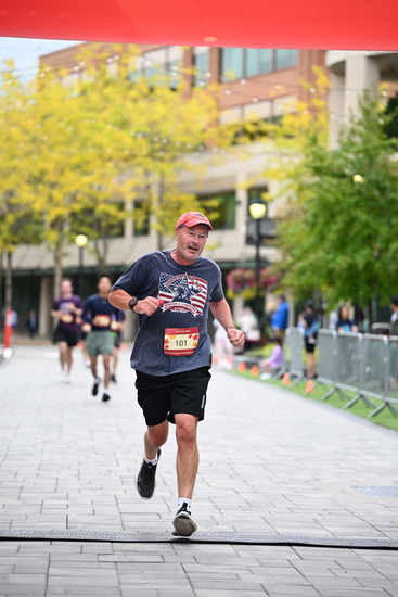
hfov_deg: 12.5
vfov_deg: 18.6
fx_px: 1823
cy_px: 298
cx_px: 199
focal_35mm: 110
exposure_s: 1/2000
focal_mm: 110
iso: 640
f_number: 2.8
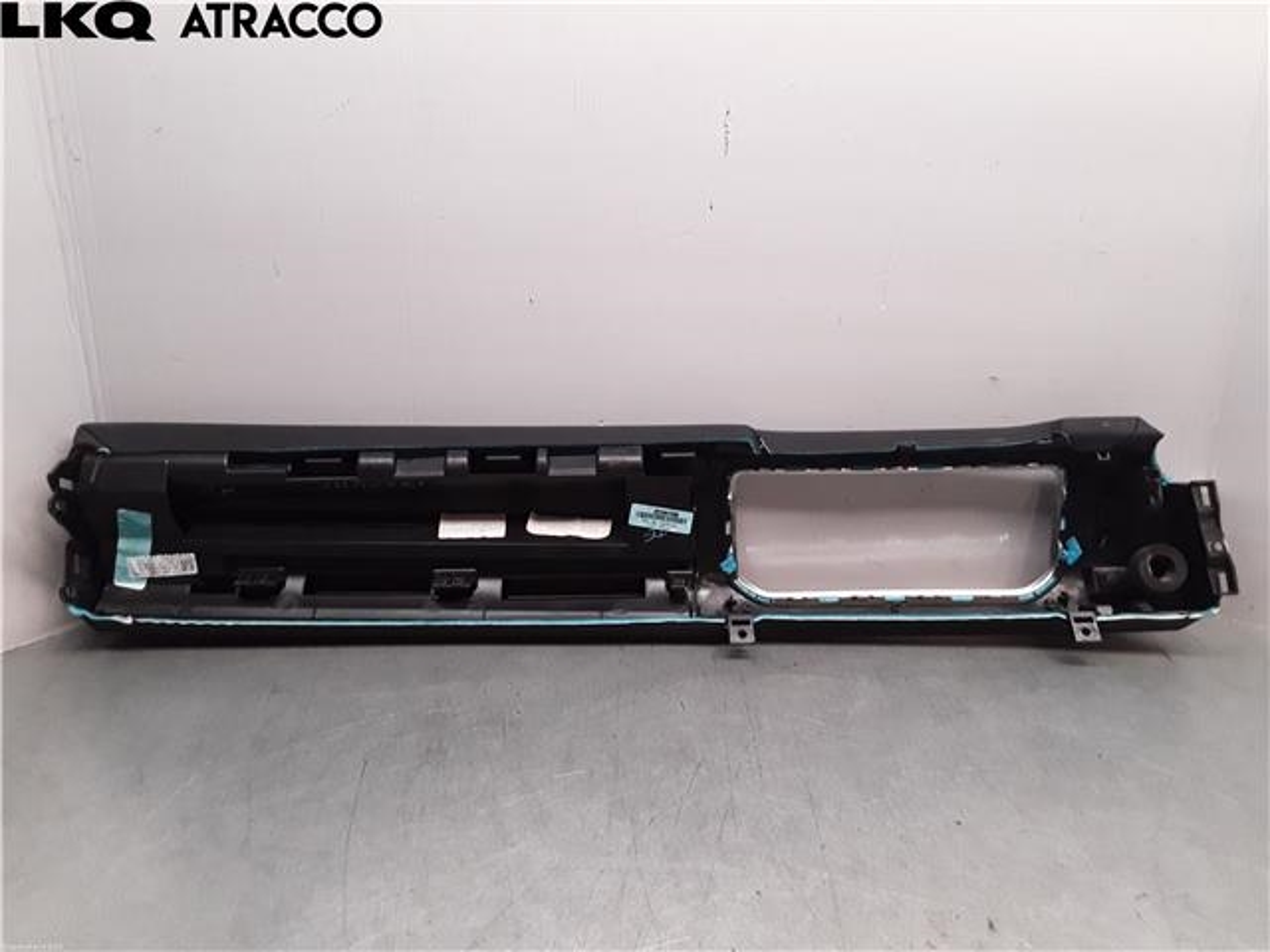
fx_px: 1027
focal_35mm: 28
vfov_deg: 49.7
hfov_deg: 63.4
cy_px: 476
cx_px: 635
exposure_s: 1/113
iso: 100
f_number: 1.9
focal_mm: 2.91
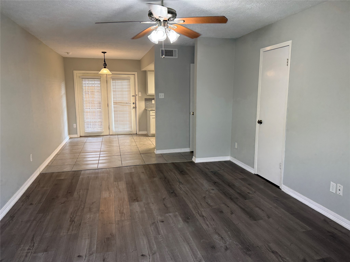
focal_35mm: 24
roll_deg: -0.1
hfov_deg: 71.6
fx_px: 243
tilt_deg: -8.6
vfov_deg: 56.8
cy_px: 131
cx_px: 175
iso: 320
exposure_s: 1/120
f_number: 1.78
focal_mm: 6.76
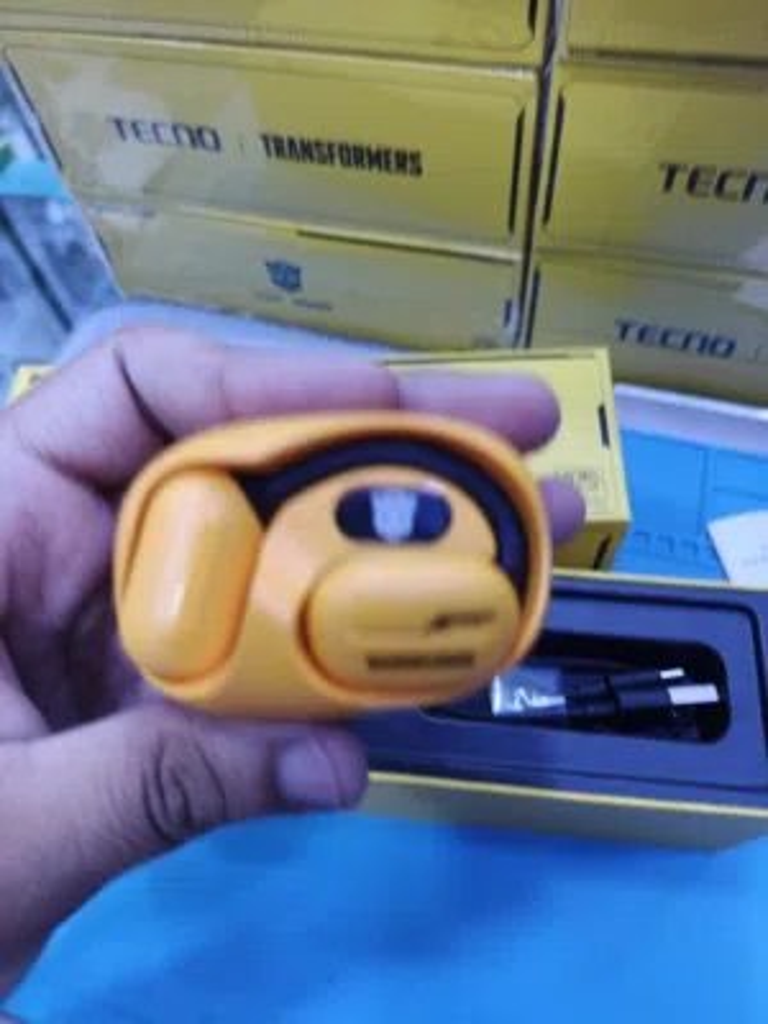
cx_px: 384
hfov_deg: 58.9
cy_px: 512
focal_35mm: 23
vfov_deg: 73.9
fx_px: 680
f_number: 1.7
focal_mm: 5.25
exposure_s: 1/50
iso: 404
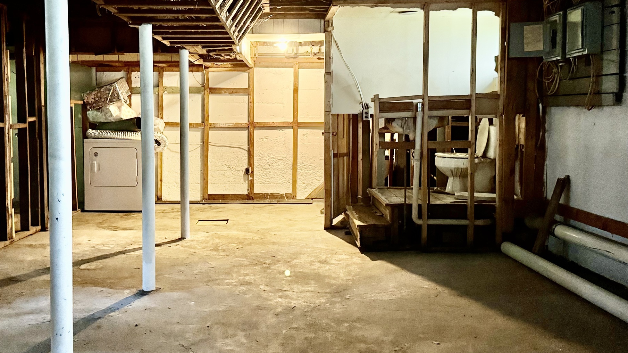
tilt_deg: -4.4
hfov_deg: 49.3
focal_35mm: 41
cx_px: 280
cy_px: 158
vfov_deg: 29.0
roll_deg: -1.1
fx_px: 683
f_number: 1.78
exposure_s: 1/30
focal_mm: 6.76
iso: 1000
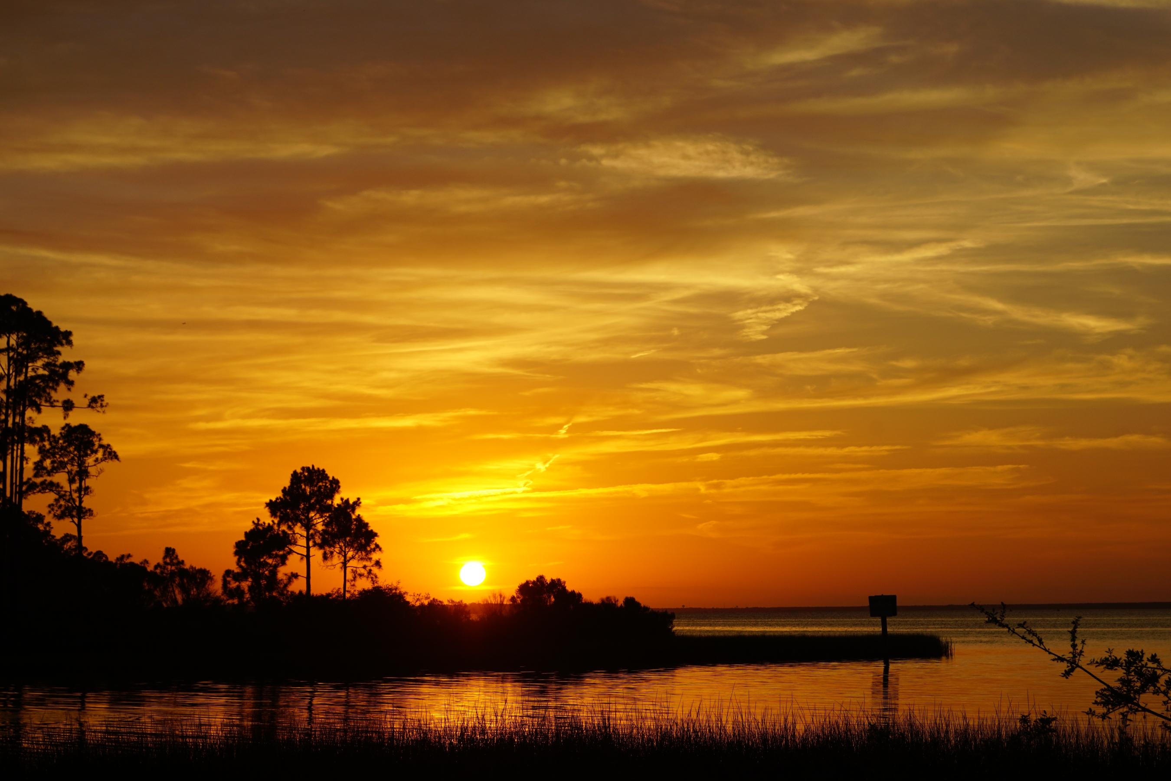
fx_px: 2683
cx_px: 586
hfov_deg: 24.6
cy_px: 390
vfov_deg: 16.6
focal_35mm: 82
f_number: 11
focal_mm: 55
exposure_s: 1/200
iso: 100
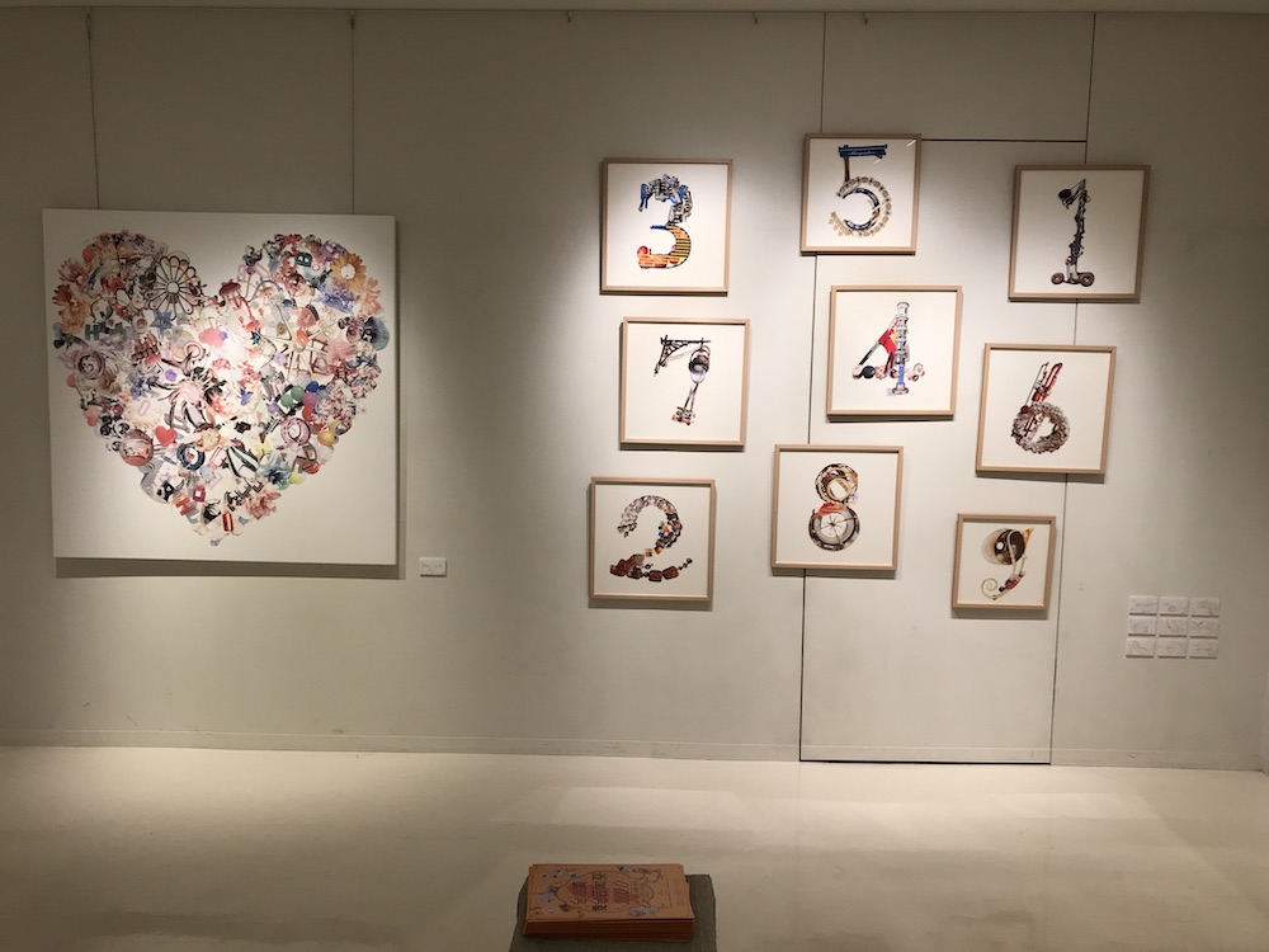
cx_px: 634
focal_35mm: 28
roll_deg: -1.4
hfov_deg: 63.4
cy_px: 476
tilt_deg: -4.6
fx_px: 1026
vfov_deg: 49.7
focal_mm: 3.99
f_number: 1.8
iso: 32
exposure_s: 1/100
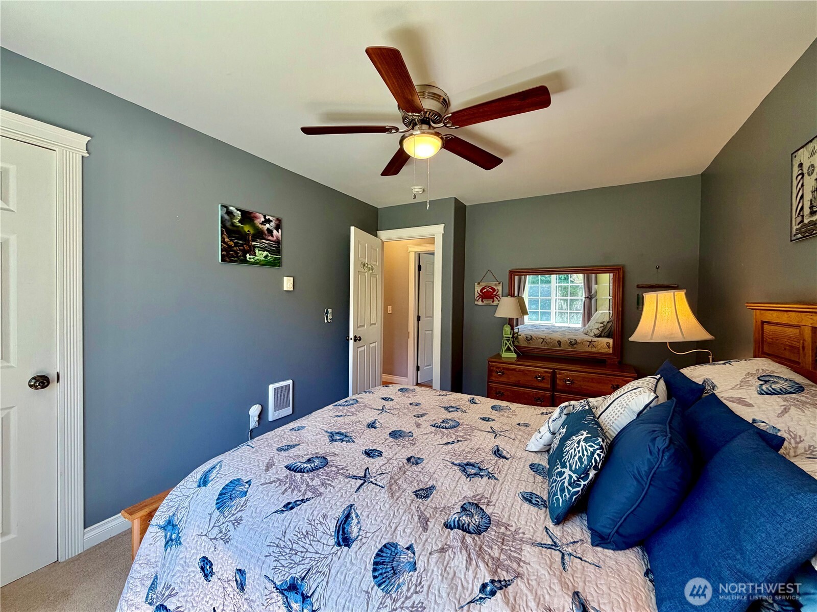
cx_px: 408
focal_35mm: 14
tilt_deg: -1.6
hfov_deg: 102.1
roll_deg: -0.6
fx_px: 330
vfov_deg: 85.7
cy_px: 306
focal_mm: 2.22
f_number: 2.2
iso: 160
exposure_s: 1/120
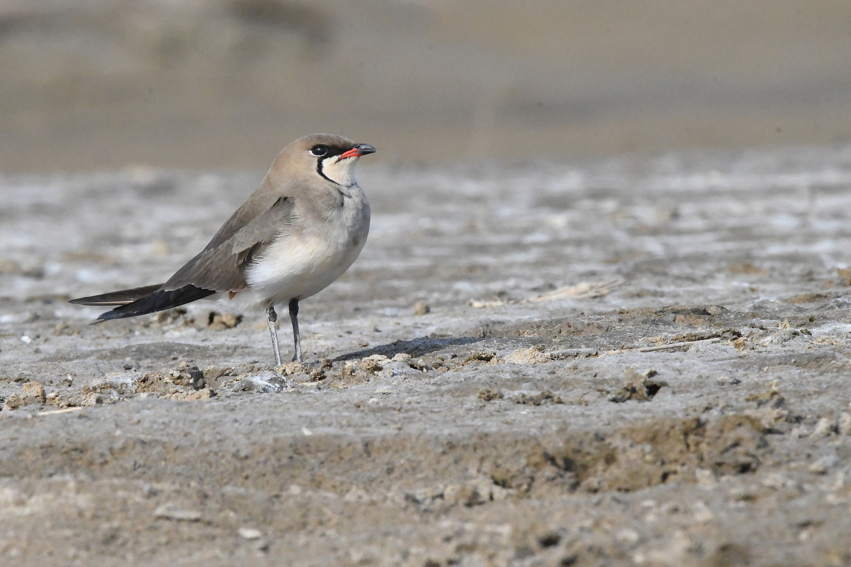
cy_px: 284
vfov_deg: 1.5
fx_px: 21269
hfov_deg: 2.3
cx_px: 426
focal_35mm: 900
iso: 6400
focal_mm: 600
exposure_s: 1/1600
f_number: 20
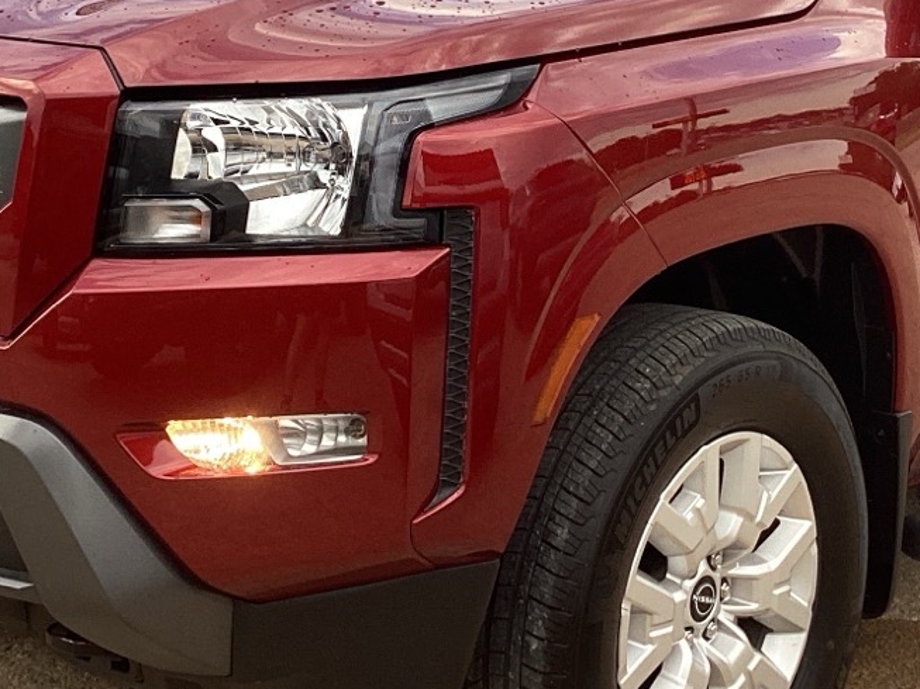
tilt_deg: -7.6
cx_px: 561
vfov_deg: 19.2
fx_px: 2019
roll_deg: -1.3
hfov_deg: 25.6
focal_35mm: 76
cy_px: 128
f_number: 2.4
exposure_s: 1/120
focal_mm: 3.3
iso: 32
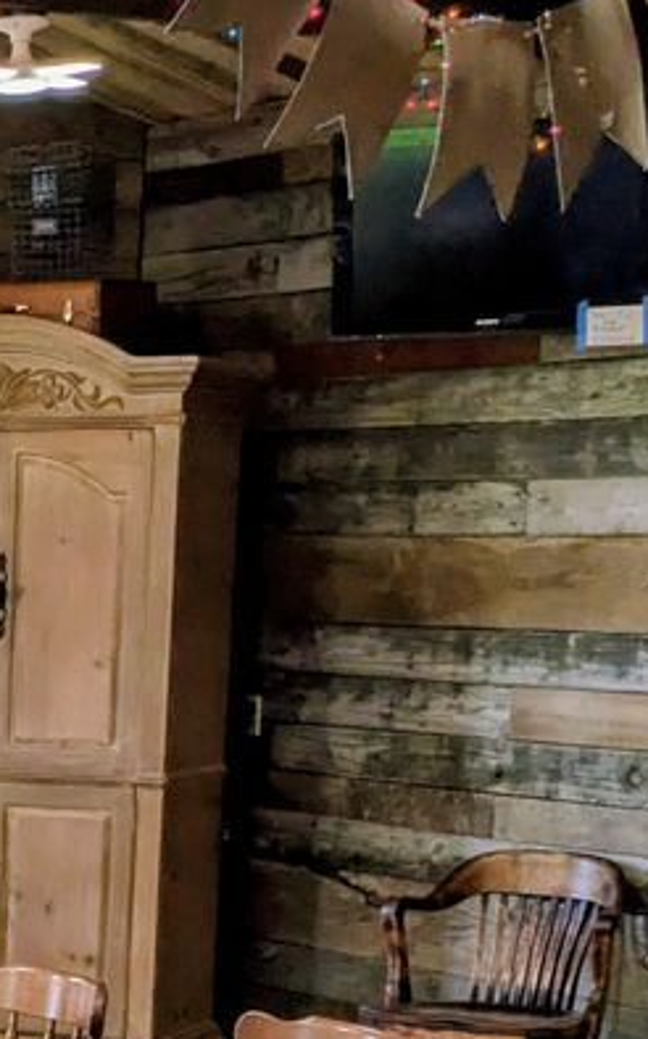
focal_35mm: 101
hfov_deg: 12.5
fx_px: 2856
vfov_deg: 19.4
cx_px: -213
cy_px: 1237
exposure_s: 1/215
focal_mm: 5.43
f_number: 1.89
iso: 43
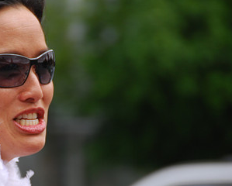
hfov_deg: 3.5
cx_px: 22
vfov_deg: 2.8
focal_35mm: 546
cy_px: 123
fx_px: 3754
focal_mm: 200
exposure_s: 1/180
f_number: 5.6
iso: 100
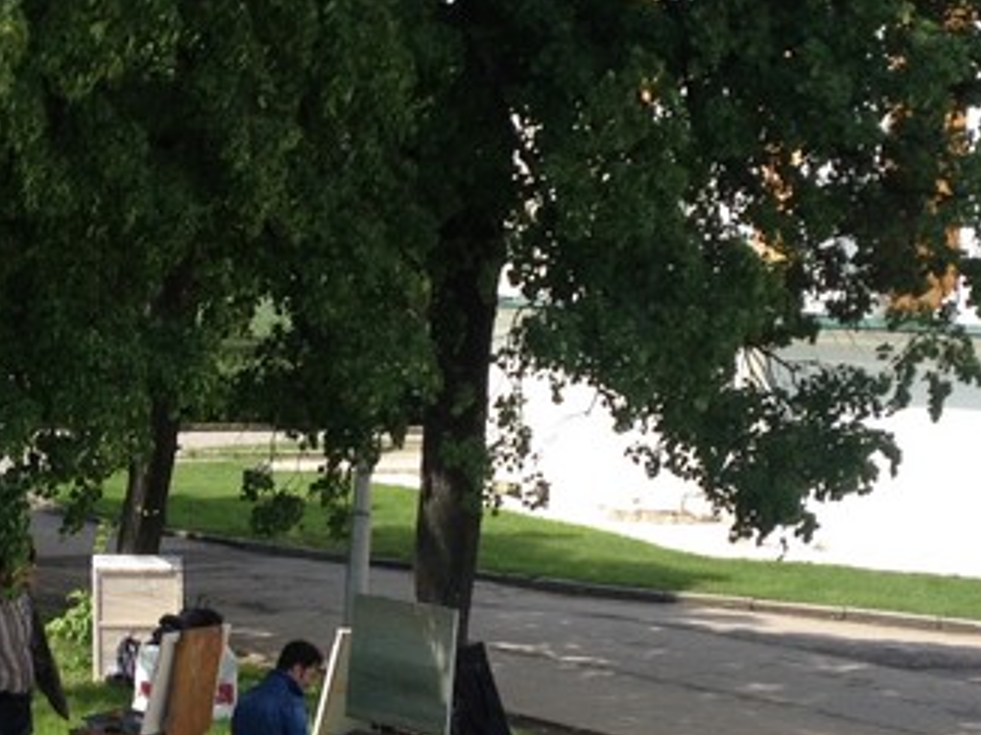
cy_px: 426
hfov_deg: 18.4
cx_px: 363
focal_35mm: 107
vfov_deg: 13.8
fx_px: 3031
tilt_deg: -6.7
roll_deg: -3.4
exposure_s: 1/876
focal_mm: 4.28
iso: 50
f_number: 2.4
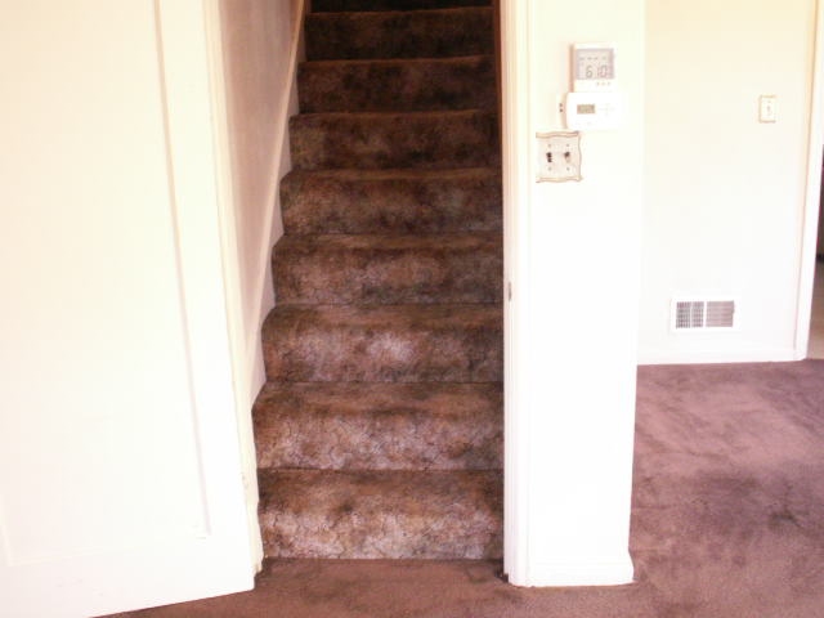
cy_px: 309
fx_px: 833
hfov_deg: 52.6
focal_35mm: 35
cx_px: 412
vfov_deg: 40.7
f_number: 2.8
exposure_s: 1/13
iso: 160
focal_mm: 5.86
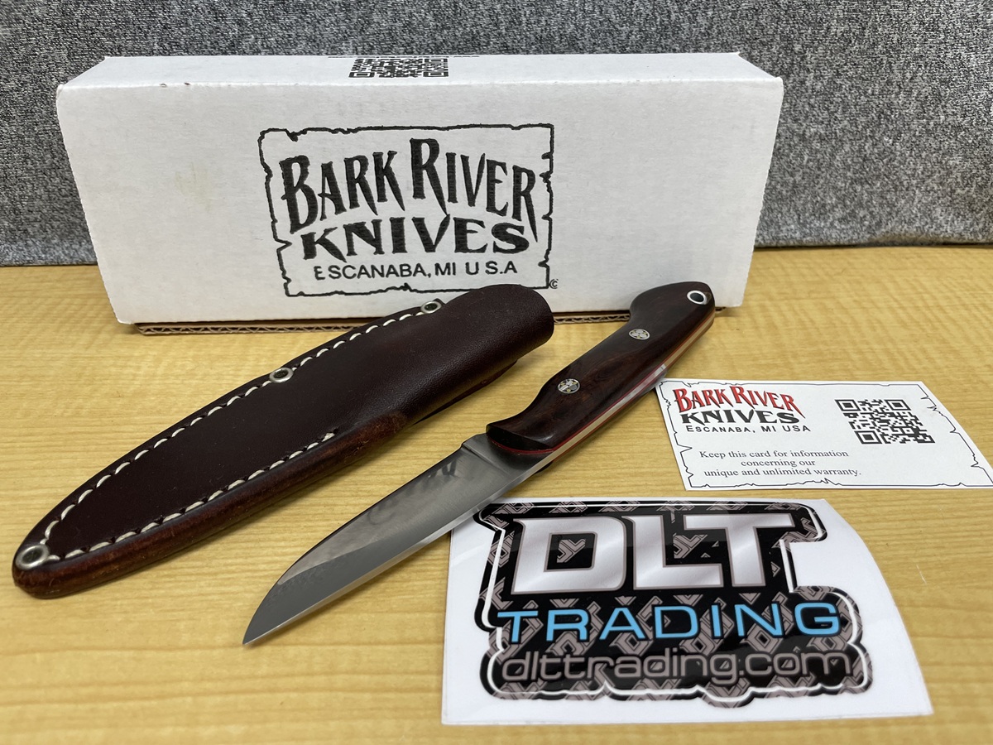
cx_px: 496
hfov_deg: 67.3
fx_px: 746
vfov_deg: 53.1
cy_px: 372
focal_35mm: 26
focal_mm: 4.2
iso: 100
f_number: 1.6
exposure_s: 1/121
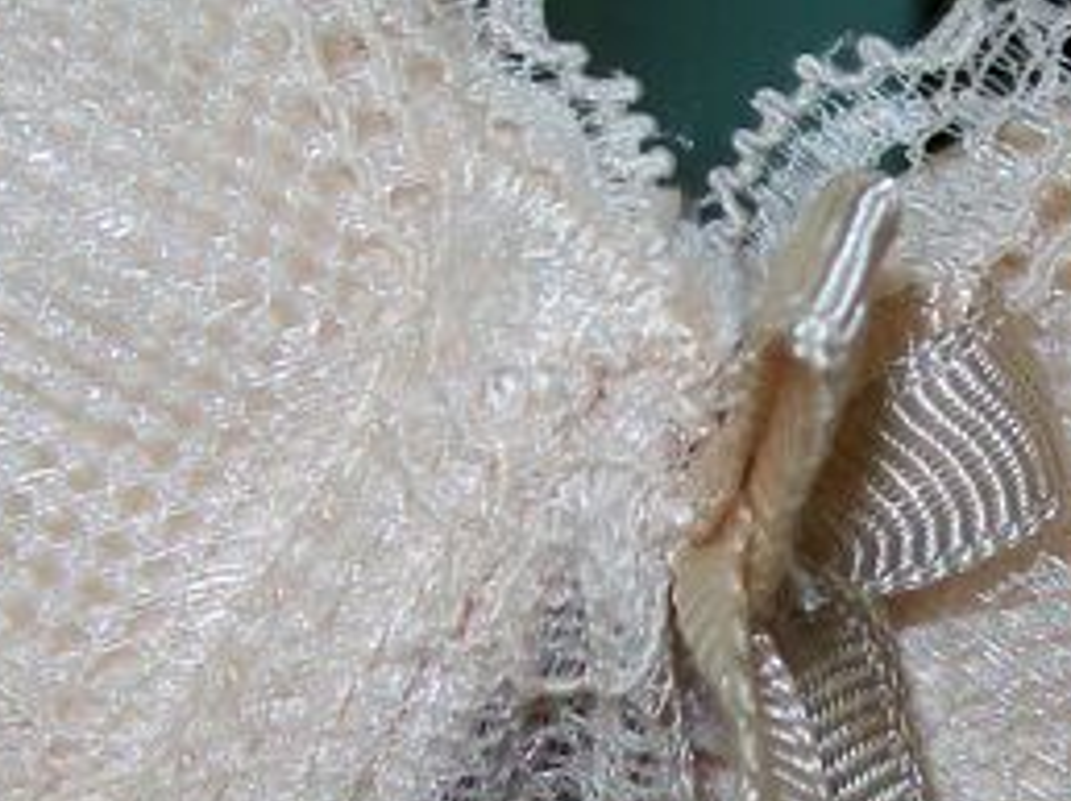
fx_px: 4080
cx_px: 818
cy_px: 685
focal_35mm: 132
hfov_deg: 14.9
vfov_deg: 11.2
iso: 64
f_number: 2.7
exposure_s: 1/60
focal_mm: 6.1
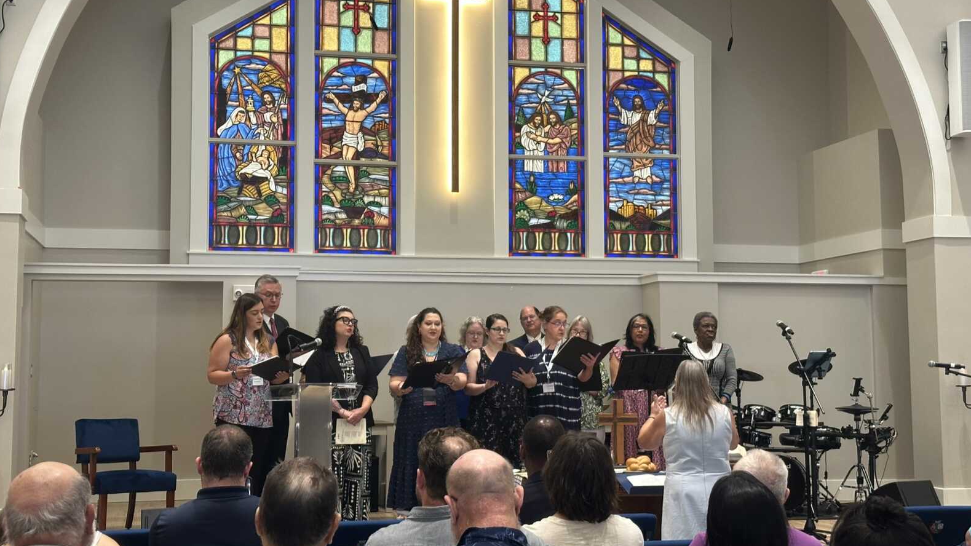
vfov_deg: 22.6
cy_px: 253
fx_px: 1365
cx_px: 486
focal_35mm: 53
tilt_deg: +5.4
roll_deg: -0.5
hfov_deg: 39.2
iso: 125
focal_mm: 6.86
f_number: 1.78
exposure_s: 1/60
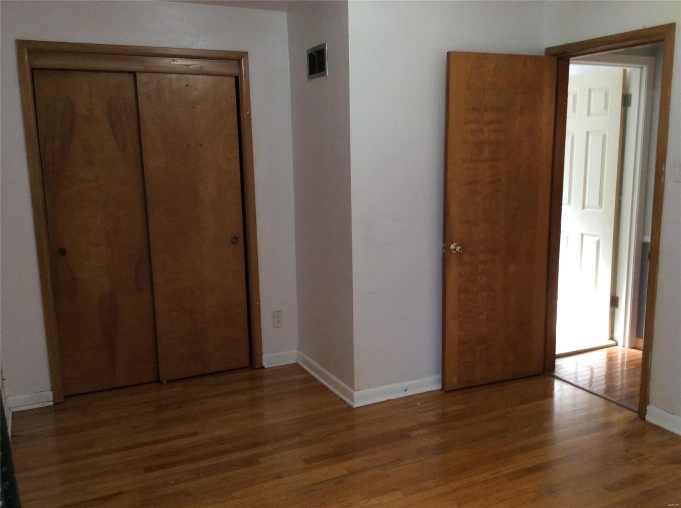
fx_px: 628
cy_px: 254
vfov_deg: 44.0
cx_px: 340
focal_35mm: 32
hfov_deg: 56.9
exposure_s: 1/24
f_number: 2.4
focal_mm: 3.3
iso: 80
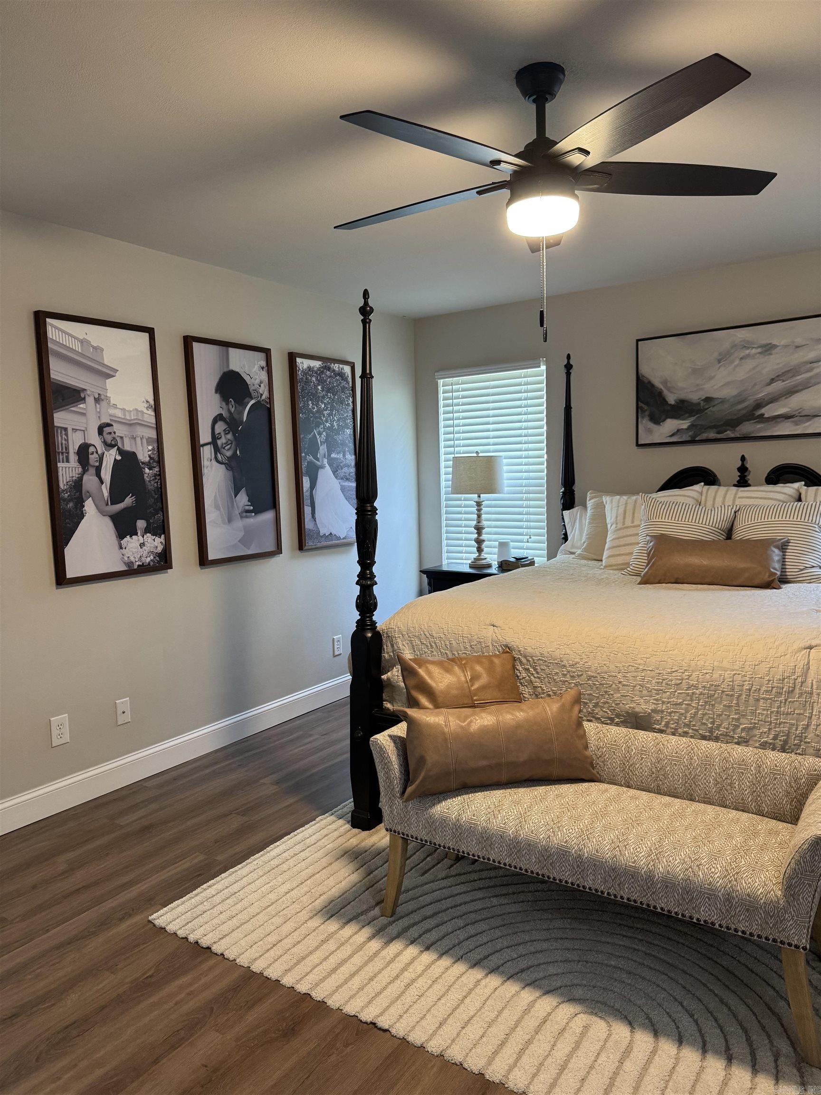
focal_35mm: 24
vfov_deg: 71.6
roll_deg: +1.5
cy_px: 548
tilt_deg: -6.4
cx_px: 410
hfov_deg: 56.8
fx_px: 759
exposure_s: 1/60
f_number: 1.78
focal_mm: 6.76
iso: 320
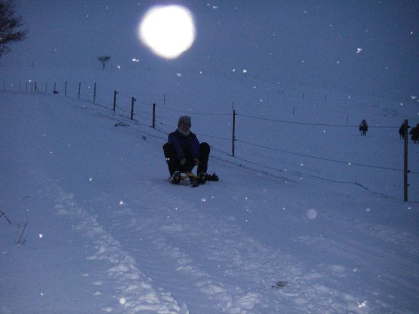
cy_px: 157
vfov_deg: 23.3
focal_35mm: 63
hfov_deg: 30.7
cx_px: 210
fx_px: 763
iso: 200
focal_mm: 10.5
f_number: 3.7
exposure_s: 1/50
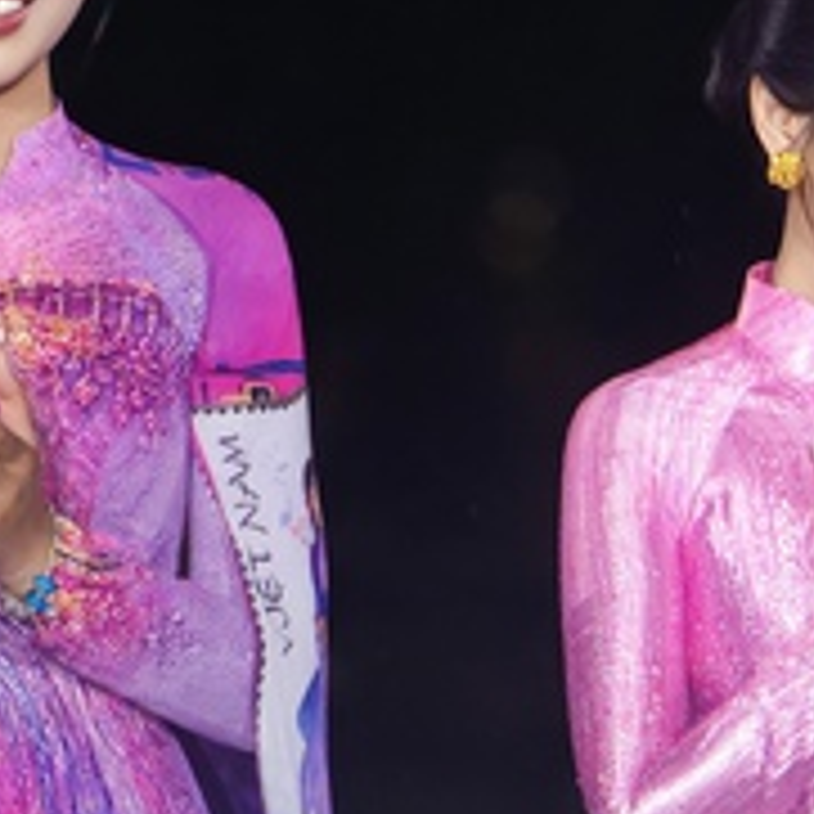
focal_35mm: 1375
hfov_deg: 1.3
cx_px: 989
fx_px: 36581
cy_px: 985
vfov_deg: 1.3
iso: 1250
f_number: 3.5
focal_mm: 197
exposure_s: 1/800
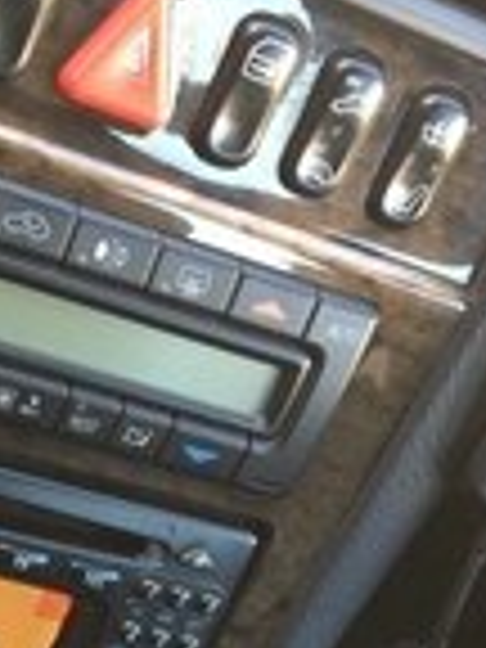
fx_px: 1872
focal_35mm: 100
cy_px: 909
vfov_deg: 18.0
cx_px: 27
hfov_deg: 14.6
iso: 100
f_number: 2.2
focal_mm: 4.15
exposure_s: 1/33
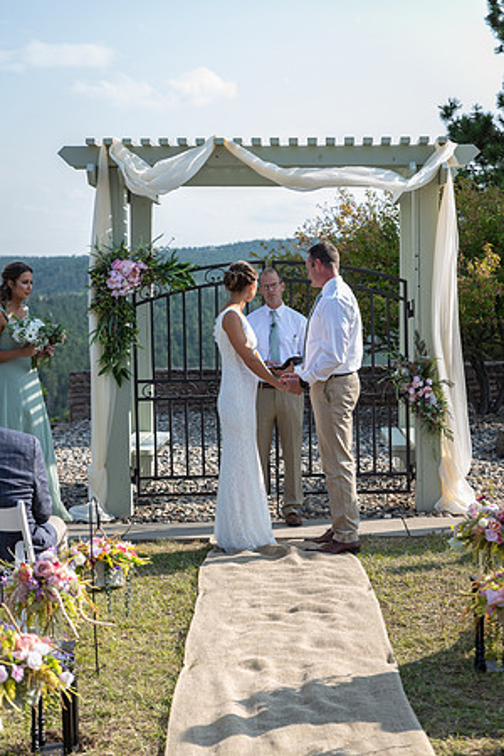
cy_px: 378
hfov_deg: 19.5
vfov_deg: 28.8
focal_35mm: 70
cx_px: 252
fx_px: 1470
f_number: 3.5
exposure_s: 1/320
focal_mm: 70
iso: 64
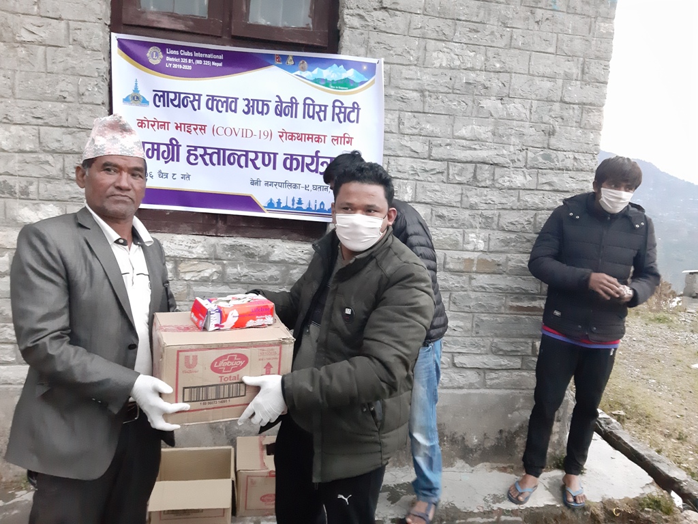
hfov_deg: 65.3
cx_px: 349
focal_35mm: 27
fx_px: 544
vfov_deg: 51.4
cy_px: 262
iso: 1000
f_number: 1.7
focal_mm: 3.93
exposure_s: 1/25
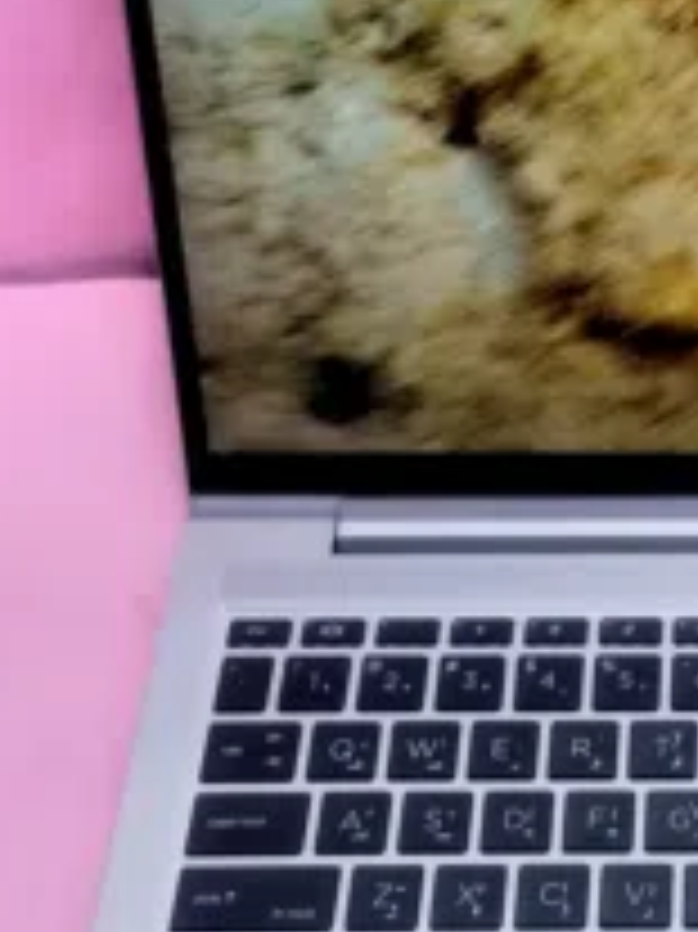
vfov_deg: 28.9
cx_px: 802
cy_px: 534
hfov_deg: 20.7
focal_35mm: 67
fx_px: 1803
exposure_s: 1/50
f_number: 1.8
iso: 321
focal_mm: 5.55
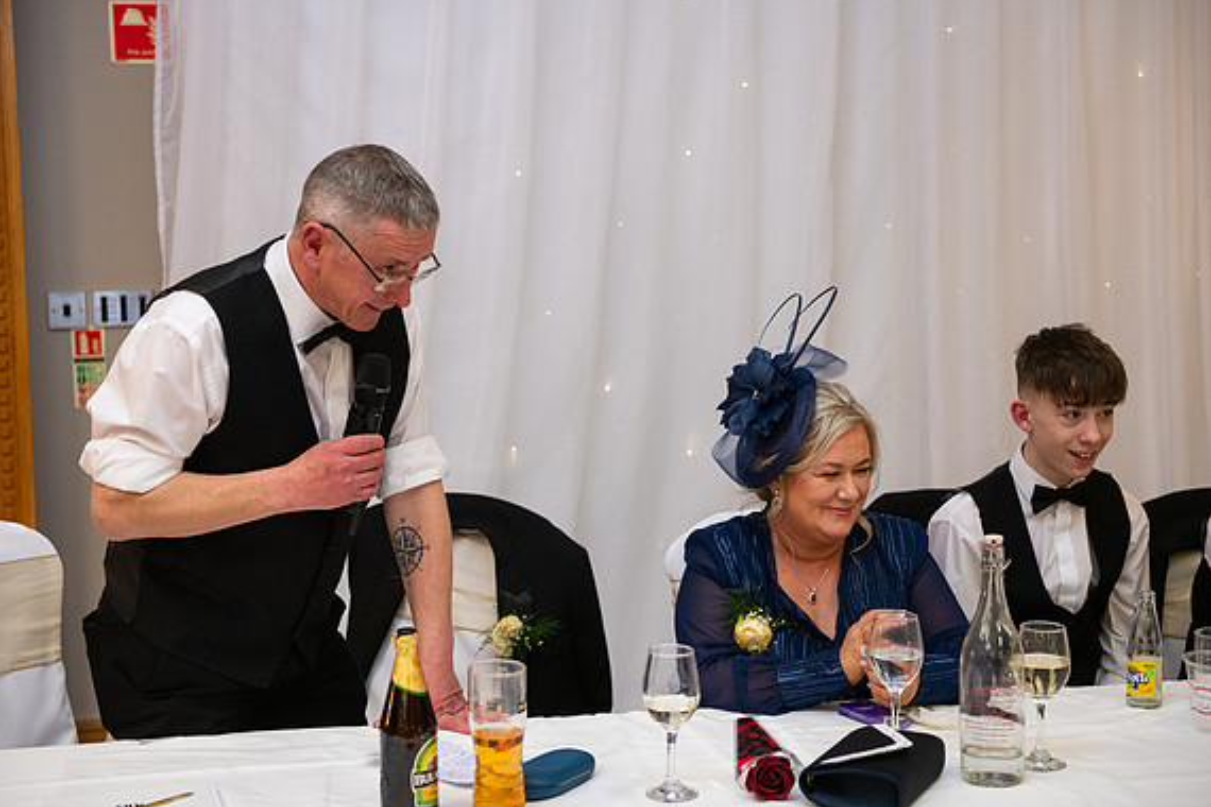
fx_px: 1985
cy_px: 402
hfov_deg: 33.9
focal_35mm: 59
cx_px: 599
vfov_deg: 23.0
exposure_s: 1/160
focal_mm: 58
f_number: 3.5
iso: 1250
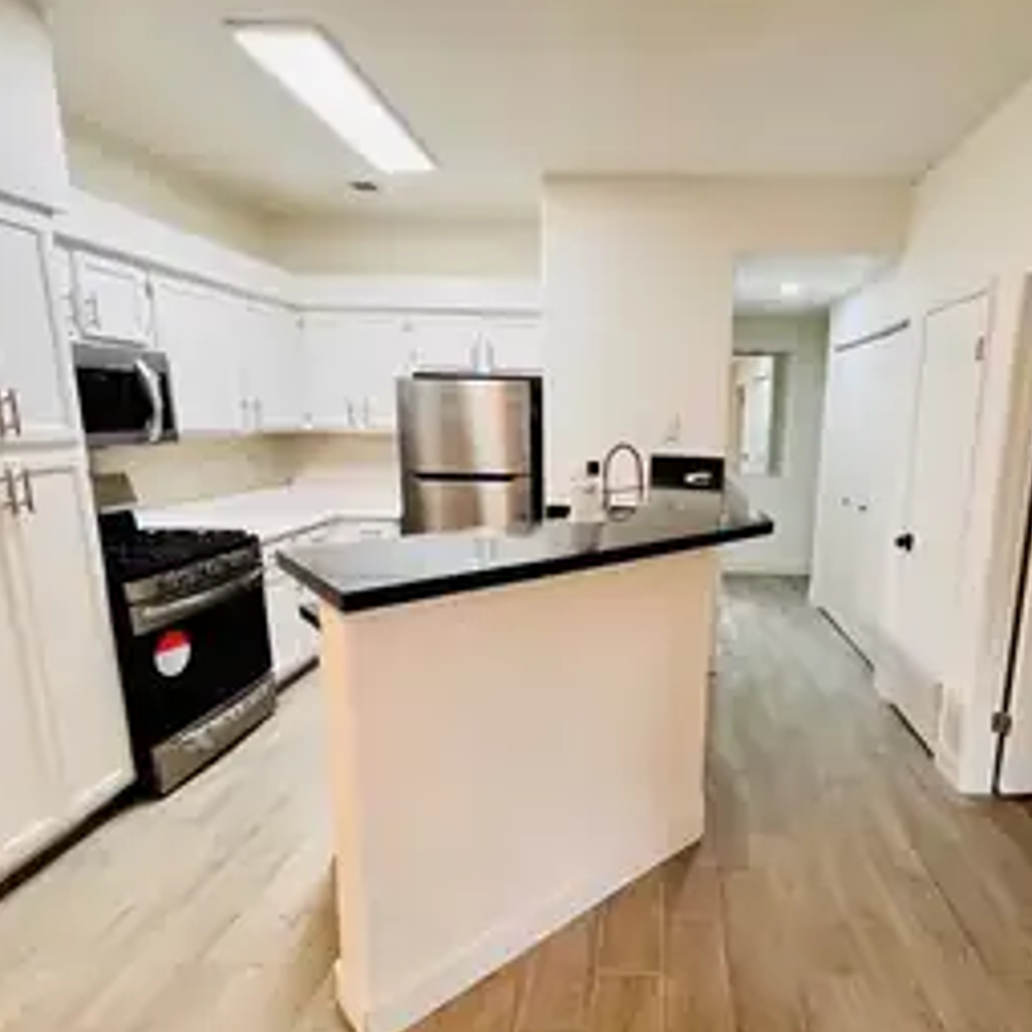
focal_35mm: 18
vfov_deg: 80.6
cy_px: 550
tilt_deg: -12.0
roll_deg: -1.7
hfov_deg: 78.7
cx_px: 668
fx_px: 607
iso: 250
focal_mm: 1.57
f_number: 1.8
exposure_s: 1/120
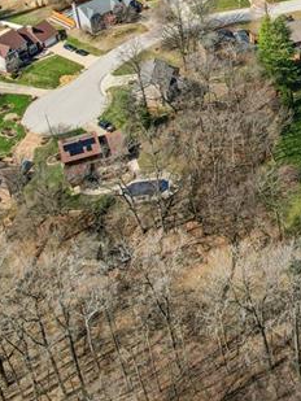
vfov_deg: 26.2
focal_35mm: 70
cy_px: -6
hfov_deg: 18.9
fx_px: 811
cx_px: 432
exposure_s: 1/1600
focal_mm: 8.4
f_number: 2.8
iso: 100
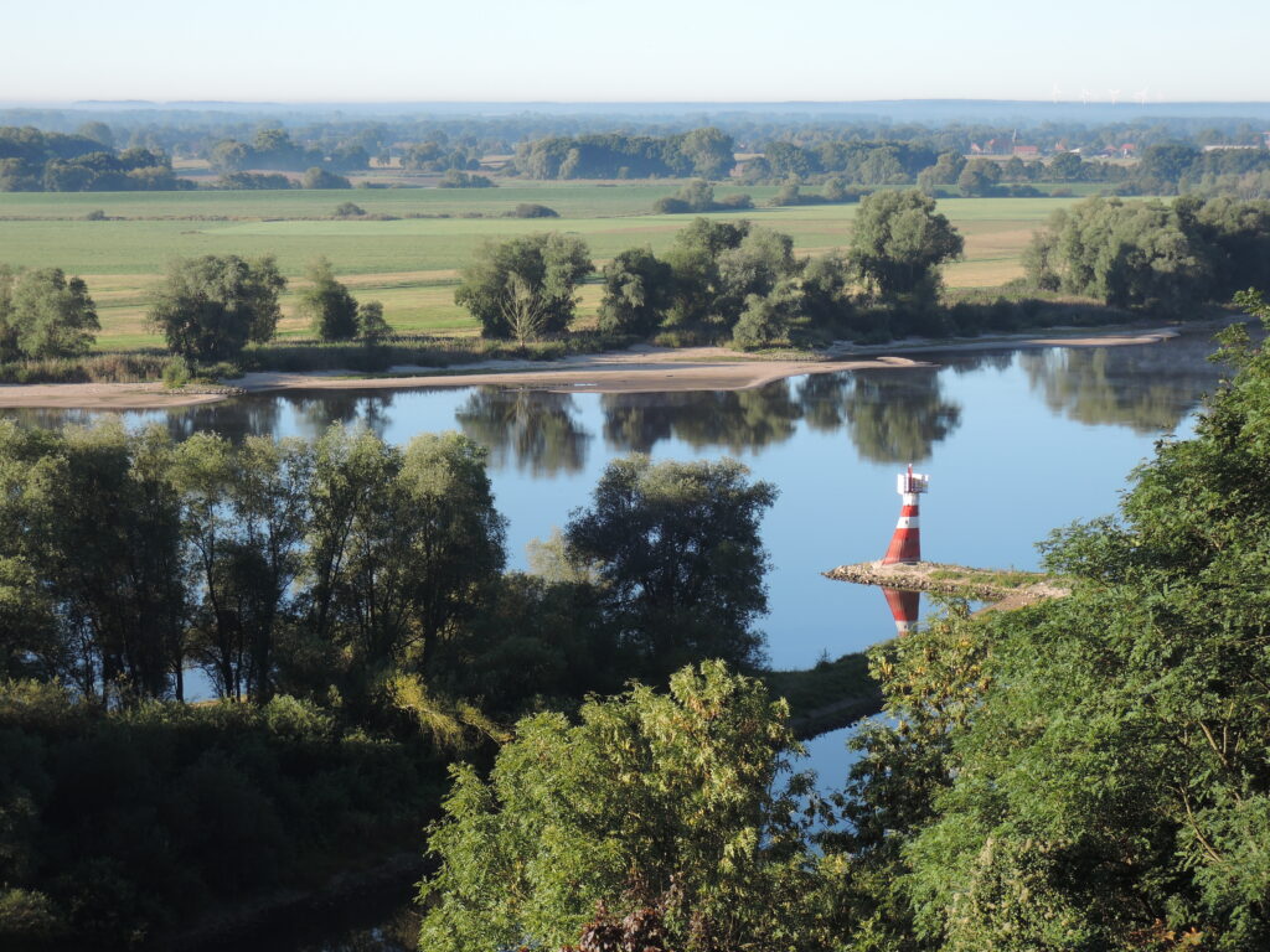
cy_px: 476
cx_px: 635
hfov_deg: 20.7
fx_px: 3485
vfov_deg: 15.6
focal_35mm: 95
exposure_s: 1/160
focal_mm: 20.2
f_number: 5.6
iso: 100
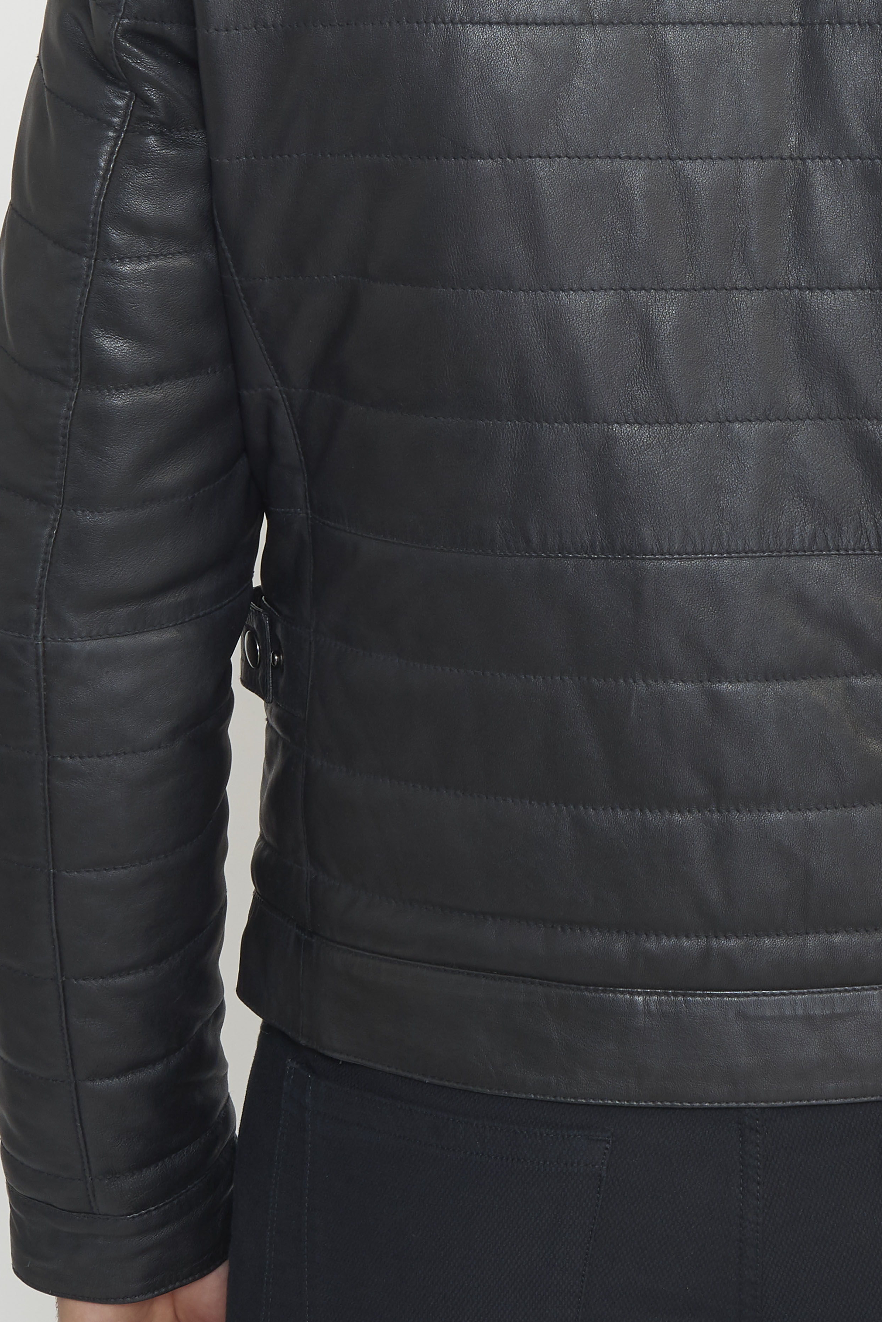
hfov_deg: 13.6
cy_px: 282
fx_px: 3672
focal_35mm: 100
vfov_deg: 20.2
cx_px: 725
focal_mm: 52
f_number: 11
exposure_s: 1/250
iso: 200
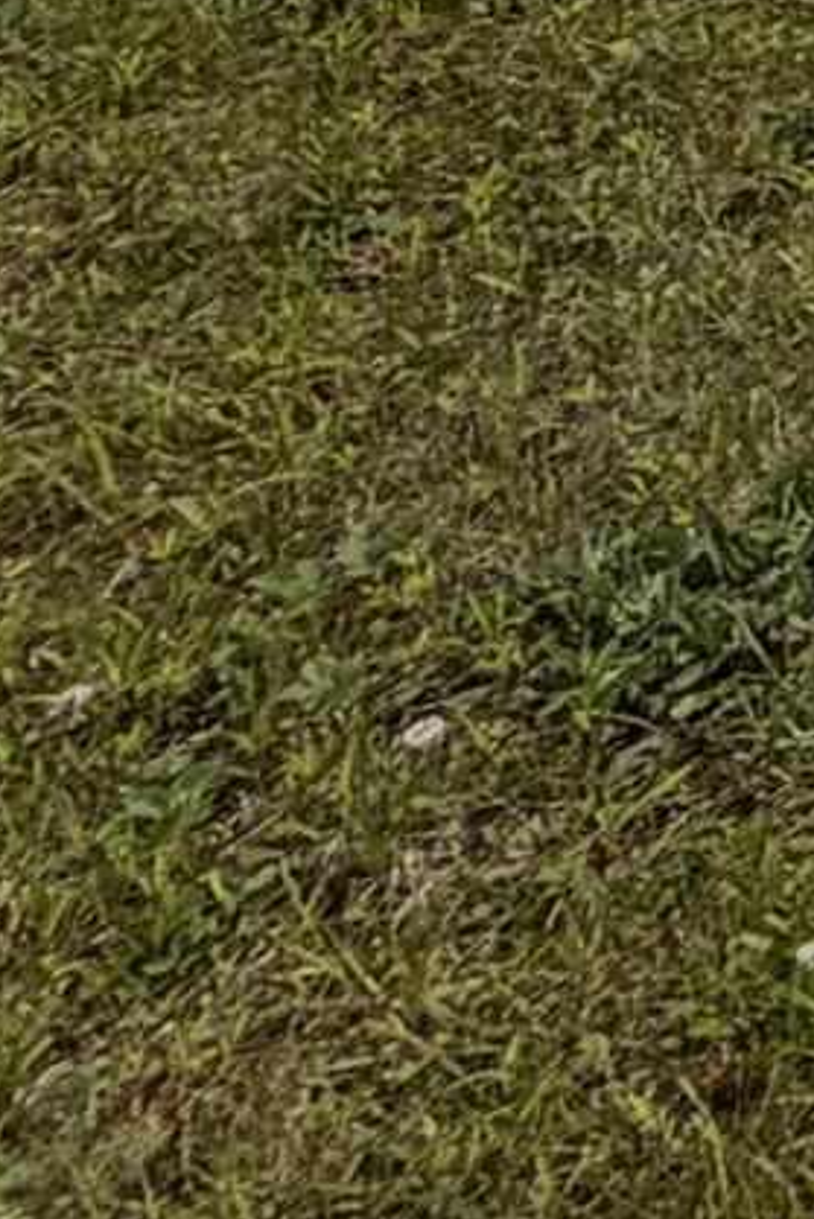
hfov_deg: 6.5
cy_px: -2038
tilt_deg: +11.1
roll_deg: +1.8
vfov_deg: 12.6
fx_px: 3626
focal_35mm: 107
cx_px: 3994
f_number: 2.2
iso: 20
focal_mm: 2.22
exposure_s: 1/1534
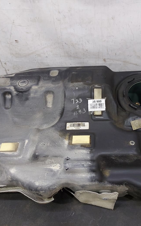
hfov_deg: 36.8
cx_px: 96
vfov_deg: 56.7
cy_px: 113
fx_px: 209
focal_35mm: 34
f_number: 1.8
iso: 125
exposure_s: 1/50
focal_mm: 5.23
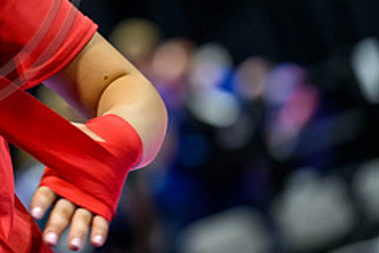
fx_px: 3076
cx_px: -78
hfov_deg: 7.0
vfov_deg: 4.7
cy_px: -47
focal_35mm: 292
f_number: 2.8
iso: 10000
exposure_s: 1/640
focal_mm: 120
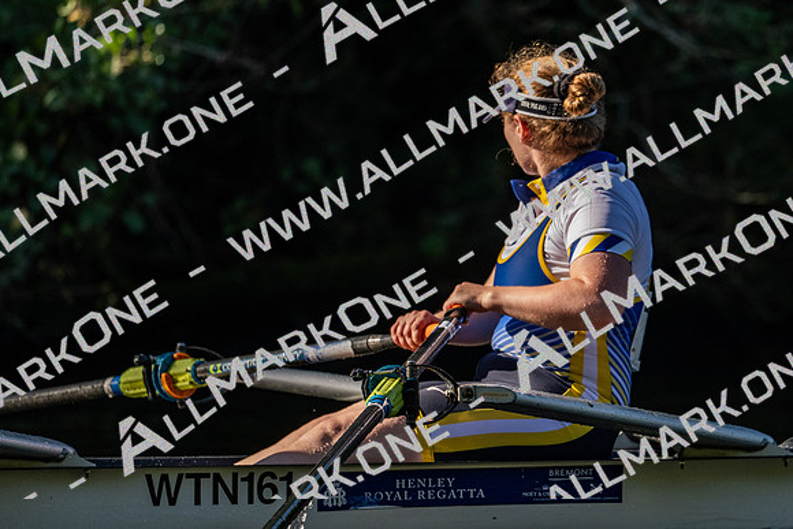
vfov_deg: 2.3
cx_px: 396
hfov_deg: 3.4
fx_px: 13226
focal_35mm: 600
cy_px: 264
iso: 640
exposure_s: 1/2500
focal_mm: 400
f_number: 4.5
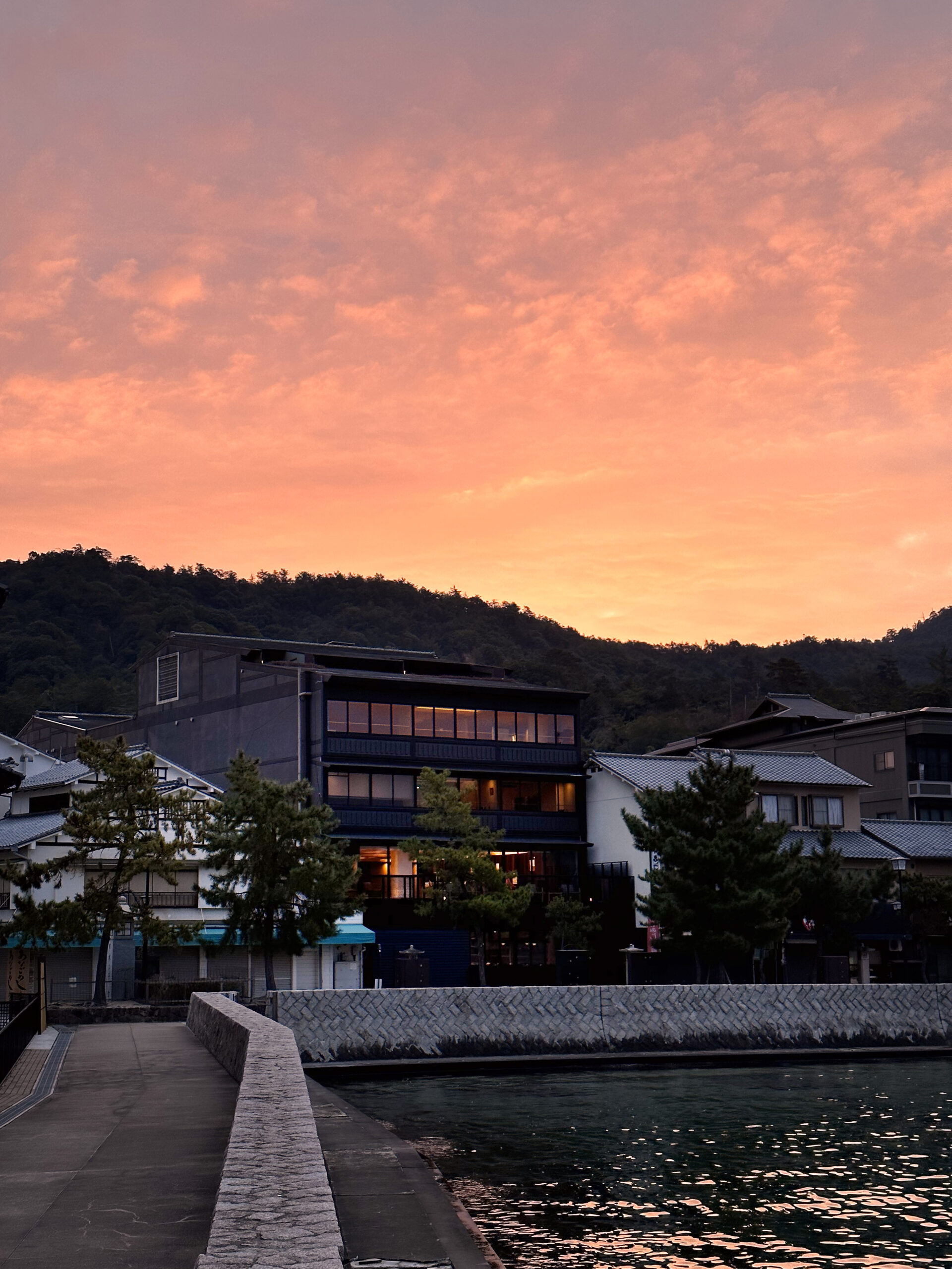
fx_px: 1760
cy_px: 634
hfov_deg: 30.3
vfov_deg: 39.7
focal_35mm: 48
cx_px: 476
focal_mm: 6.86
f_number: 1.78
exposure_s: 1/220
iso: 64
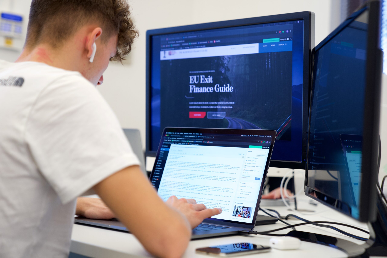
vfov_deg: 22.3
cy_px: 129
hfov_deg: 32.9
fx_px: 656
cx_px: 194
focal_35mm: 61
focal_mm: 61
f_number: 2.8
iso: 640
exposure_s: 1/200
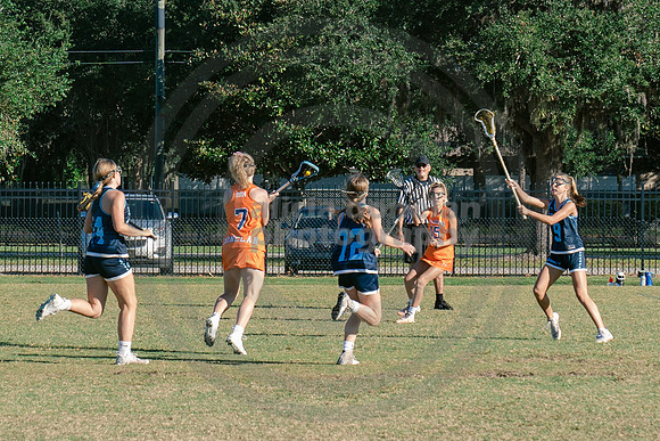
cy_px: 178
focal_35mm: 194
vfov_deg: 7.1
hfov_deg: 10.6
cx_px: 182
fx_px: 3564
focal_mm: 70
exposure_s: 1/1000
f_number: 5.6
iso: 250
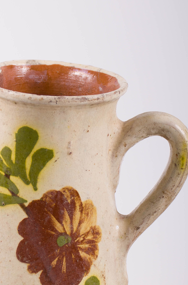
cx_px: 43
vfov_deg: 12.0
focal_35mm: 171
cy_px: 205
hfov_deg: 8.0
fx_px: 1345
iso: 100
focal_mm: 52
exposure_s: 1/200
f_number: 6.3
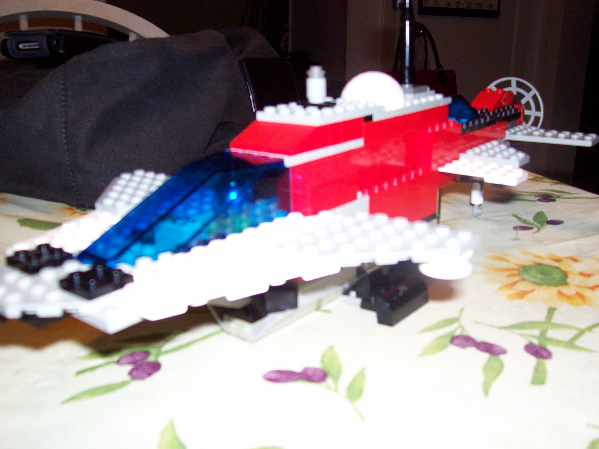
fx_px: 640
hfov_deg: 50.1
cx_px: 304
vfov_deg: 38.6
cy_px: 241
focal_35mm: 37
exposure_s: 1/112
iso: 140
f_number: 2.7
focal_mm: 5.6
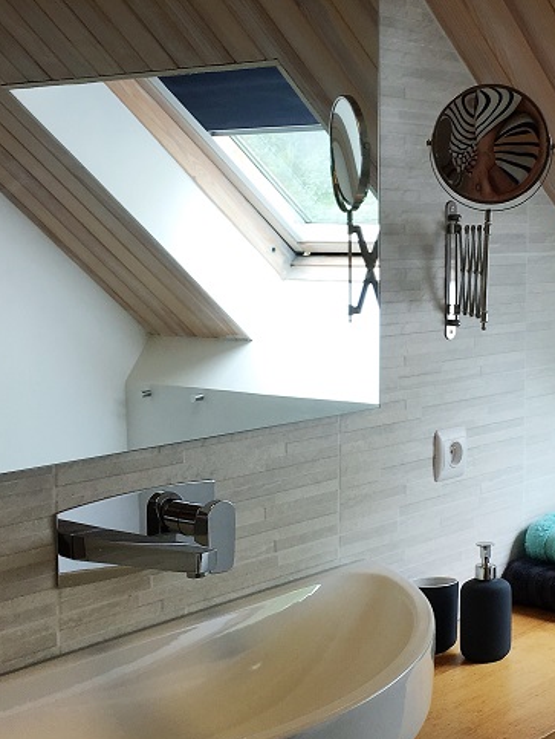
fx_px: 1281
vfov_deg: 32.2
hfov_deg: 24.2
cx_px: 408
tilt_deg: -7.1
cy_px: 386
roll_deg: +0.5
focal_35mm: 60
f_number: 2.2
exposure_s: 1/50
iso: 25
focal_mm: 4.15
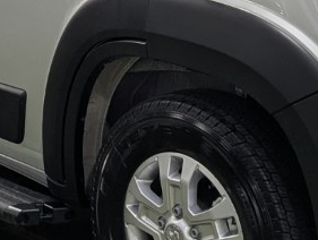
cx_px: 109
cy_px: -84
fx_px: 1096
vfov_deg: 12.1
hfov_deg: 16.5
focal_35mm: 119
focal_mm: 6.81
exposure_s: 1/60
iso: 74
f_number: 1.85
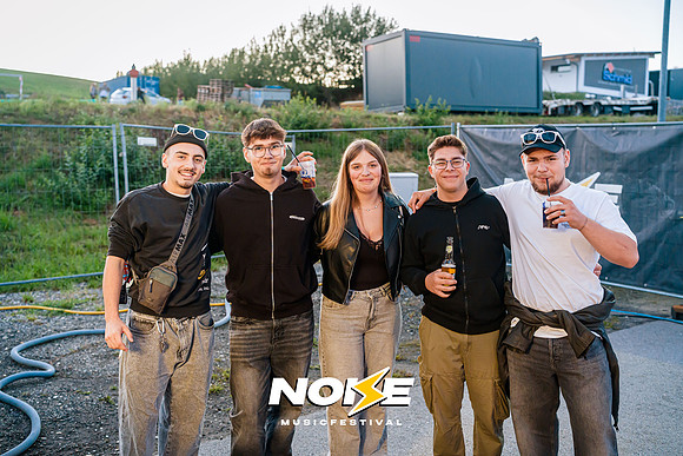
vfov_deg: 37.9
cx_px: 342
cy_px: 228
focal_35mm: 35
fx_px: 664
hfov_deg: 54.4
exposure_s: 1/100
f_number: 2.8
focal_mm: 35
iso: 2500
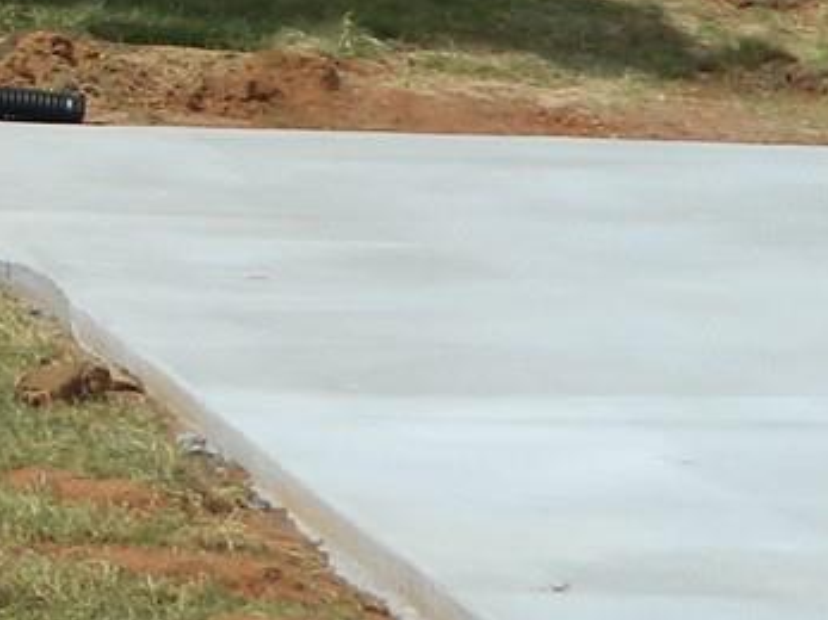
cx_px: -1513
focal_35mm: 183
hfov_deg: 9.1
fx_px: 4376
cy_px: -293
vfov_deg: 8.0
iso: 80
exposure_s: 1/800
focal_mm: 5.6
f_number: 3.2
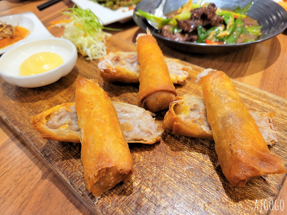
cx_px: 144
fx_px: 216
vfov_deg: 53.1
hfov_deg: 67.3
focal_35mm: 26
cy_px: 108
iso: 160
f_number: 1.8
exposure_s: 1/40
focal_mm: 5.4
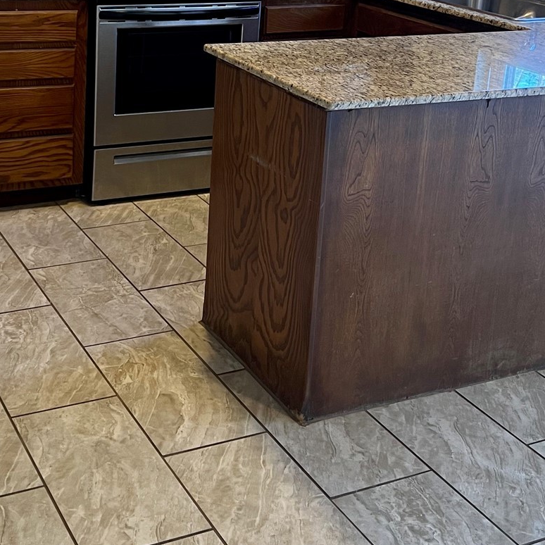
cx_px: 190
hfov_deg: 29.9
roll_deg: -2.8
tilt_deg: -14.3
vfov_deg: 29.3
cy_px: 104
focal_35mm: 57
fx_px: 1015
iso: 125
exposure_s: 1/60
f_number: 1.5
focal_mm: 5.7
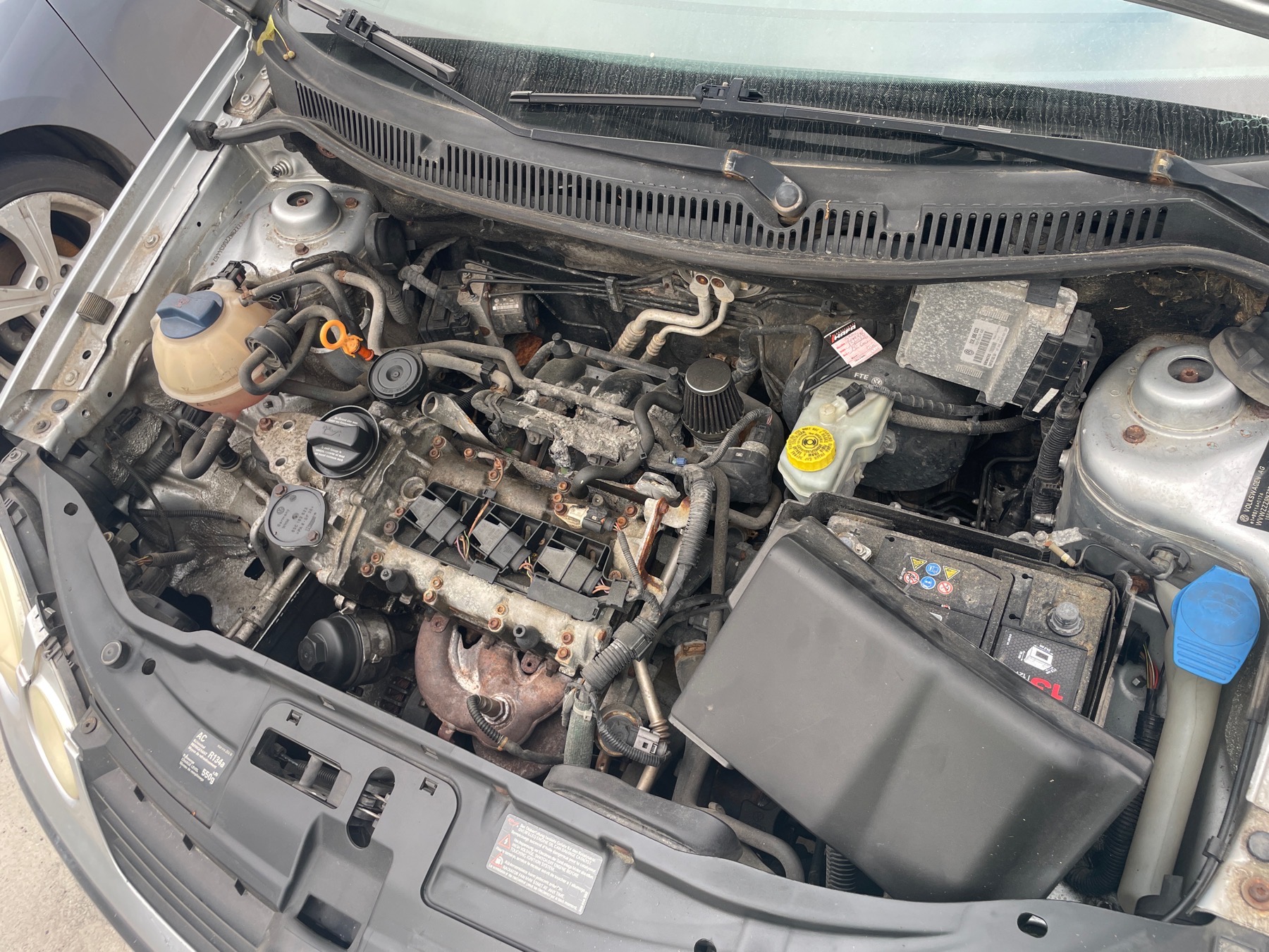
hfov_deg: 67.3
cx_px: 634
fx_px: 953
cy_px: 476
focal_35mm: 26
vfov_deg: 53.1
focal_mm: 4.2
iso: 32
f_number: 1.6
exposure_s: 1/121
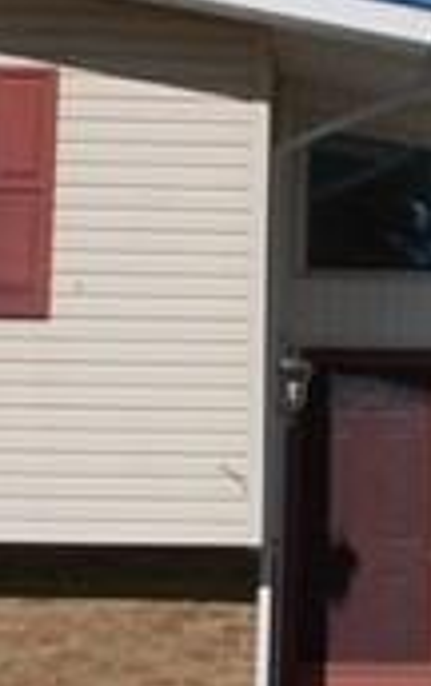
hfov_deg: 7.9
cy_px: 120
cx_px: 631
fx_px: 3072
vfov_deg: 12.7
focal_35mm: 164
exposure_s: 1/400
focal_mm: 4.6
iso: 80
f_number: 8
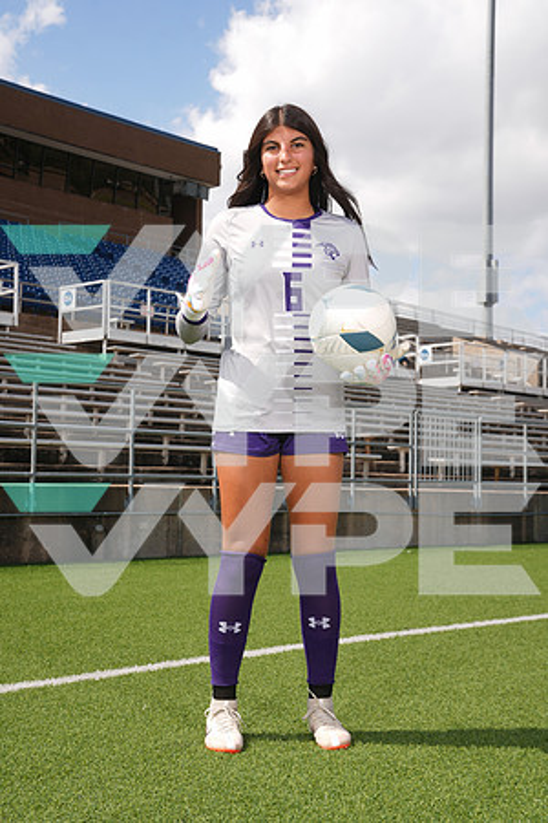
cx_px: 274
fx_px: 1164
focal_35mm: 51
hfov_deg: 26.5
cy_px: 412
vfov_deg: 38.9
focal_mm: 51
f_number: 8
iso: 80
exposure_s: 1/200
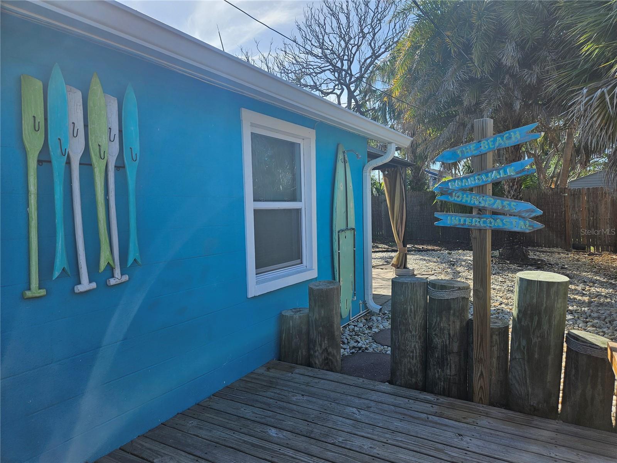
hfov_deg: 73.9
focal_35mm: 23
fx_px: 410
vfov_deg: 58.9
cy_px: 232
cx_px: 308
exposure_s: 1/1422
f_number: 1.8
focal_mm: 5.4
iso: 25
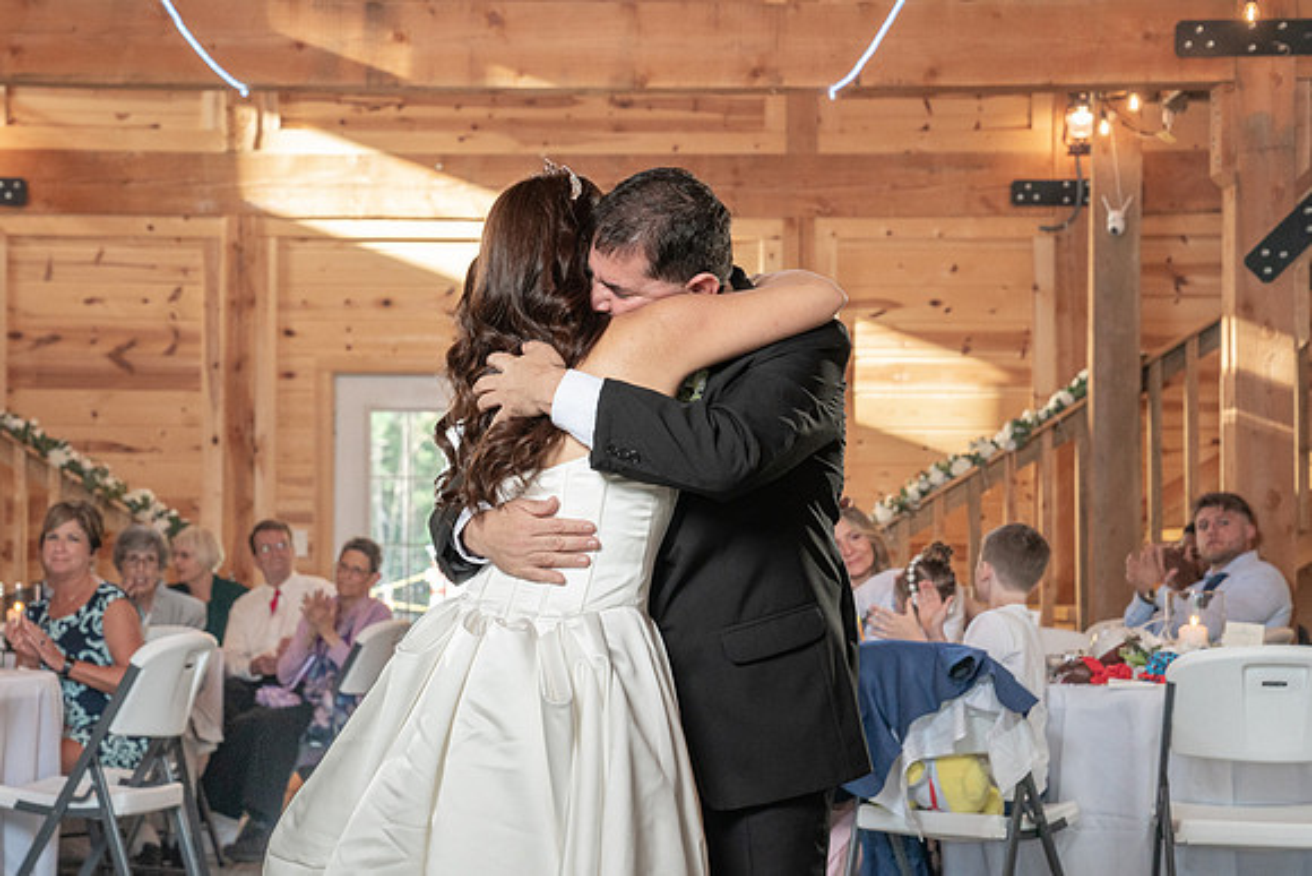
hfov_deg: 25.4
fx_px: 2905
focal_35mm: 80
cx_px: 574
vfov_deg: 17.1
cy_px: 467
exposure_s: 1/200
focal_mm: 70
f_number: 5.6
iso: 2000
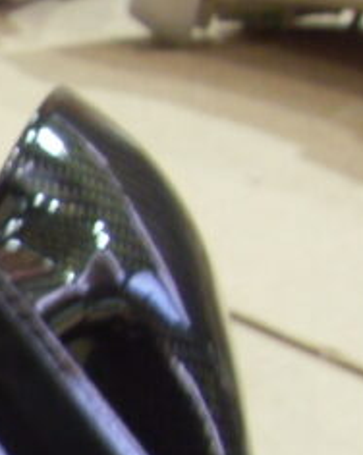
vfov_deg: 15.9
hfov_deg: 11.9
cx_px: -353
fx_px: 1562
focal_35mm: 116
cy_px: 561
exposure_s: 1/15
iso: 200
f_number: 2.8
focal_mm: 6.3
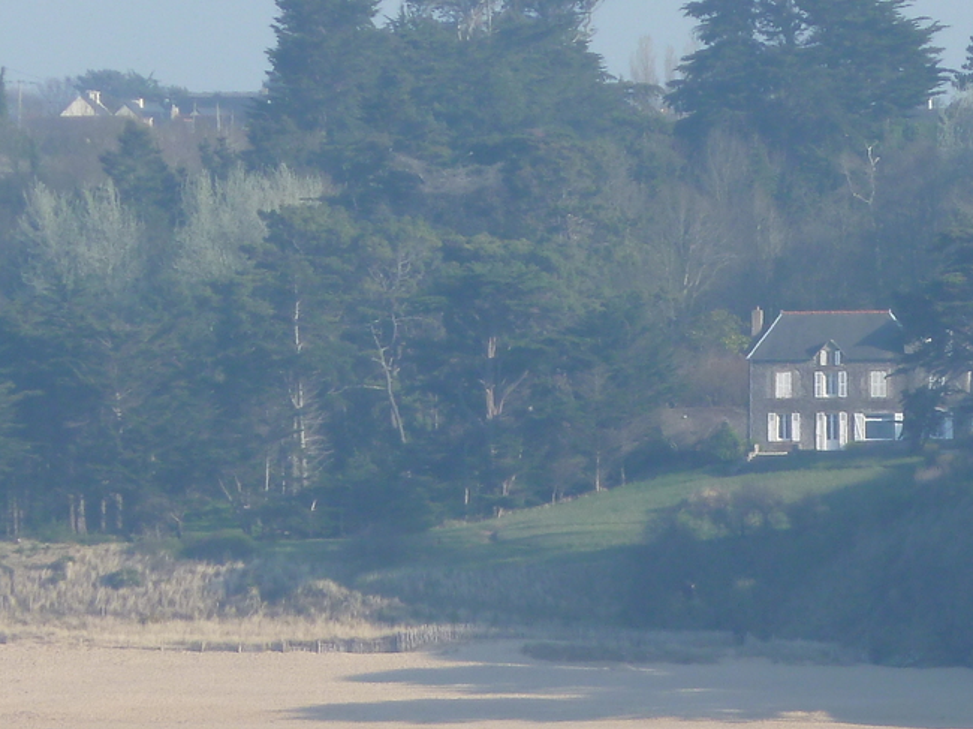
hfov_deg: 2.7
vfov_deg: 2.0
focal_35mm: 737
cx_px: 759
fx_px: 20708
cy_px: 439
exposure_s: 1/250
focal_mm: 49.2
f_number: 4.9
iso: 80
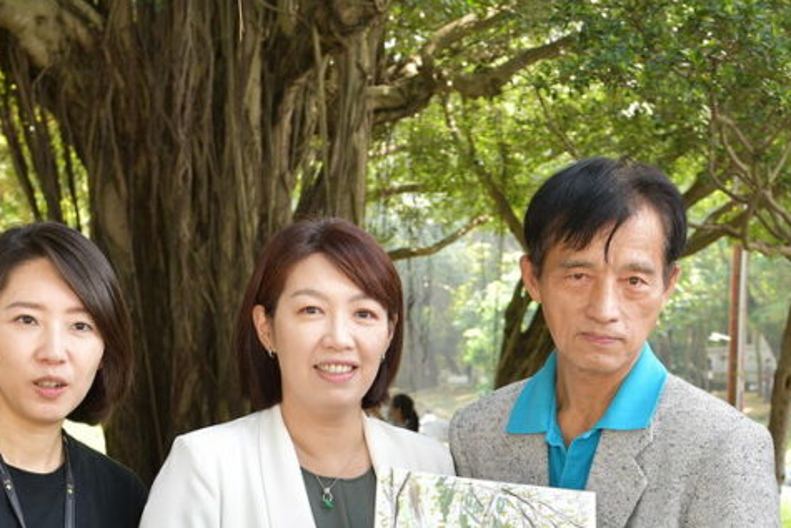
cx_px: 483
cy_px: 539
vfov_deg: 16.3
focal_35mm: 82
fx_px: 1802
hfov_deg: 24.7
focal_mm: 38
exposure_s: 1/125
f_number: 5.6
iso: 320
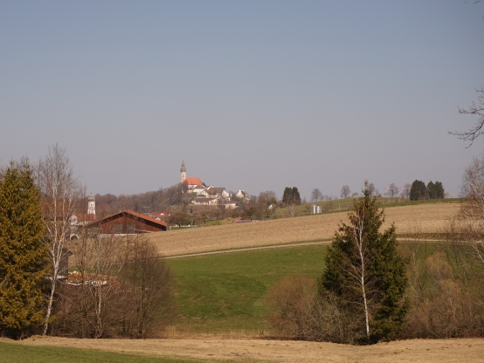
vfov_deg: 17.4
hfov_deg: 23.0
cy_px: 190
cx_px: 197
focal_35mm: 85
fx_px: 1189
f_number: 9
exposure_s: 1/320
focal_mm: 70
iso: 100
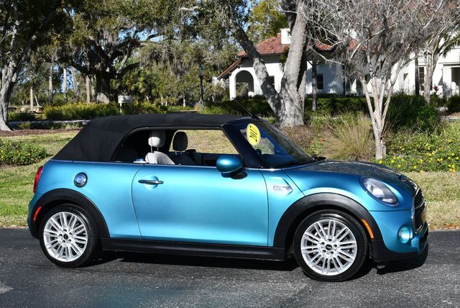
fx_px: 742
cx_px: 230
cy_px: 154
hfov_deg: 34.5
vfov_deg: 23.4
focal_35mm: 58
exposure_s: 1/320
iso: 100
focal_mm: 29
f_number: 9
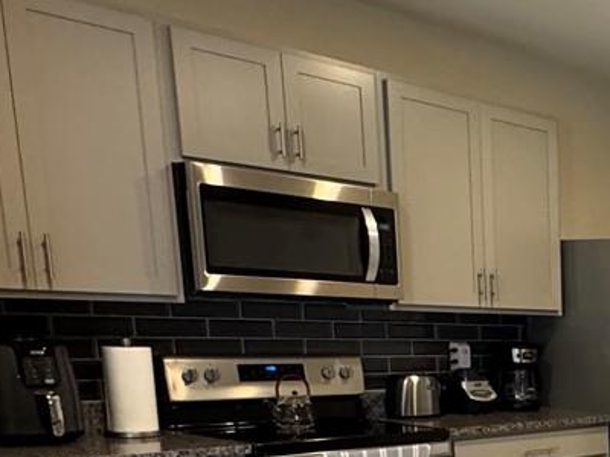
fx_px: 987
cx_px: 856
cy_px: 524
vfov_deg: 24.1
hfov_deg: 27.0
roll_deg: -1.7
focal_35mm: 56
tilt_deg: -12.1
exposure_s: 1/60
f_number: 2.2
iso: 320
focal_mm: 2.22
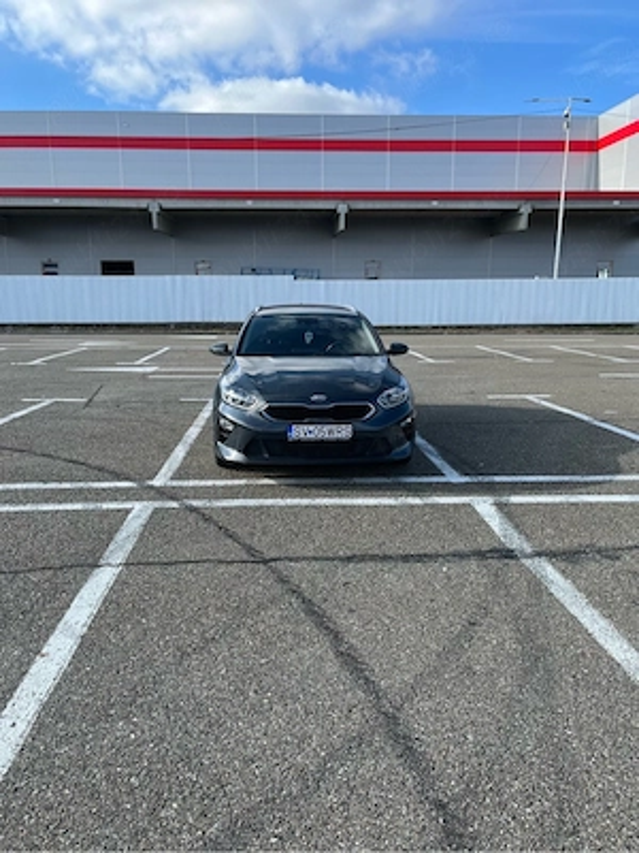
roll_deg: +1.0
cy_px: 426
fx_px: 640
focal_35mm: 26
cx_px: 320
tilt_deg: -10.9
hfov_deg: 53.1
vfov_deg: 67.3
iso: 50
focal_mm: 5.1
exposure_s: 1/1252
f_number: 1.6
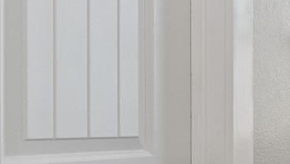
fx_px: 576
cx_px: 606
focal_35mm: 75
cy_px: 128
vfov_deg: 16.0
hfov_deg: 17.7
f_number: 8
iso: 250
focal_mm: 10.8
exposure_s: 1/20
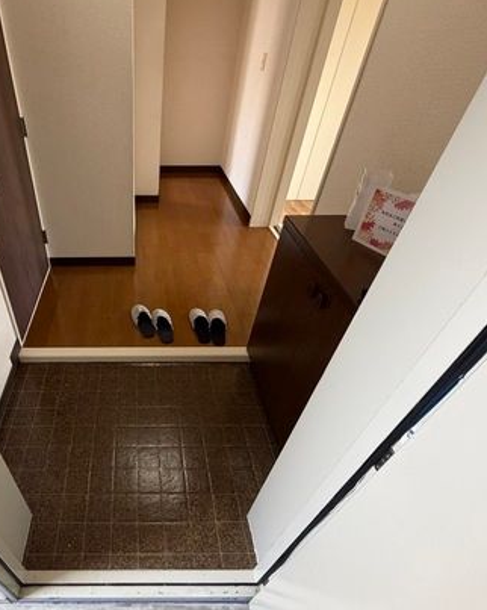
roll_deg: +1.0
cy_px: 298
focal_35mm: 19
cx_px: 138
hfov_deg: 67.5
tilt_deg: -39.1
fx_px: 343
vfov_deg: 83.3
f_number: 2.2
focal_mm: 2.22
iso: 320
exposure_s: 1/71
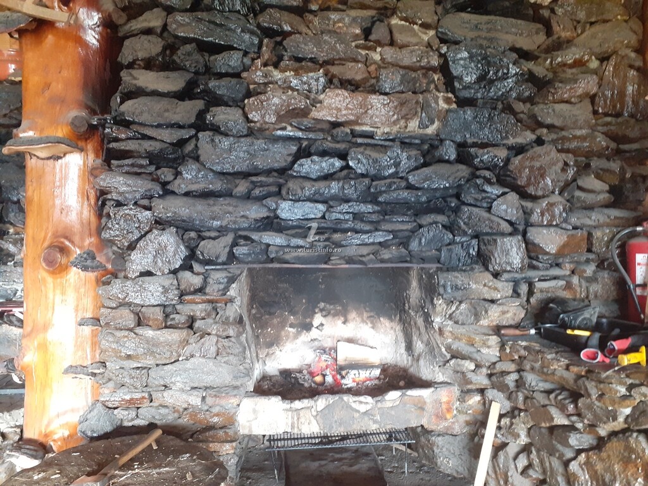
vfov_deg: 51.4
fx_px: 505
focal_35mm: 27
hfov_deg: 65.3
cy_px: 243
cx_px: 324
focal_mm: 3.6
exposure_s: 1/25
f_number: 1.9
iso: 200
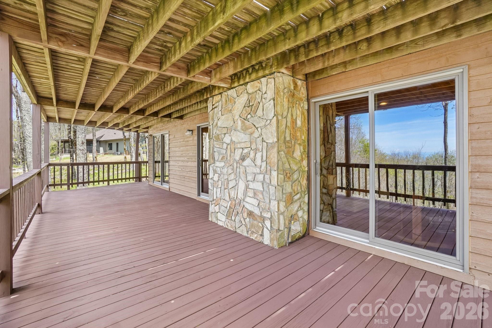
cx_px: 246
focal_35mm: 15
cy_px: 164
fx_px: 205
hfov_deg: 100.4
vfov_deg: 77.3
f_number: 8
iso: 250
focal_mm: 10
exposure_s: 1/30
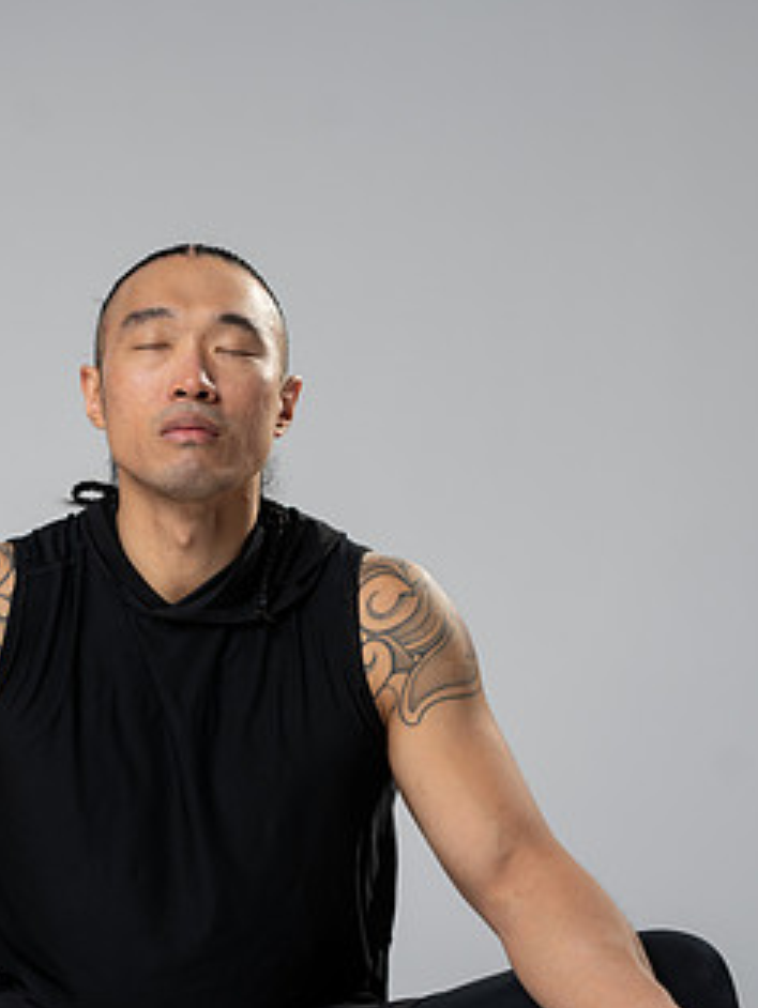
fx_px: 3411
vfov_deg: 16.8
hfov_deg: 12.7
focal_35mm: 117
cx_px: 389
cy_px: 687
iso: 200
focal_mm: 85
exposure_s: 1/160
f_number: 3.2
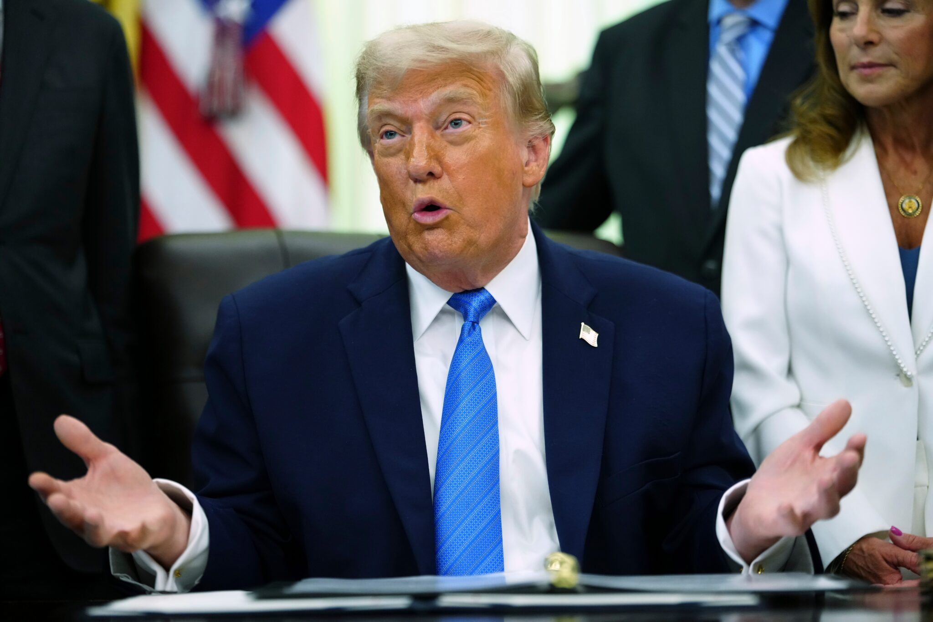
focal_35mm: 96
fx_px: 2488
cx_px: 466
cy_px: 311
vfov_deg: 14.2
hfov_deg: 21.2
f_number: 2
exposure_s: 1/320
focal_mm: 96
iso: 3200
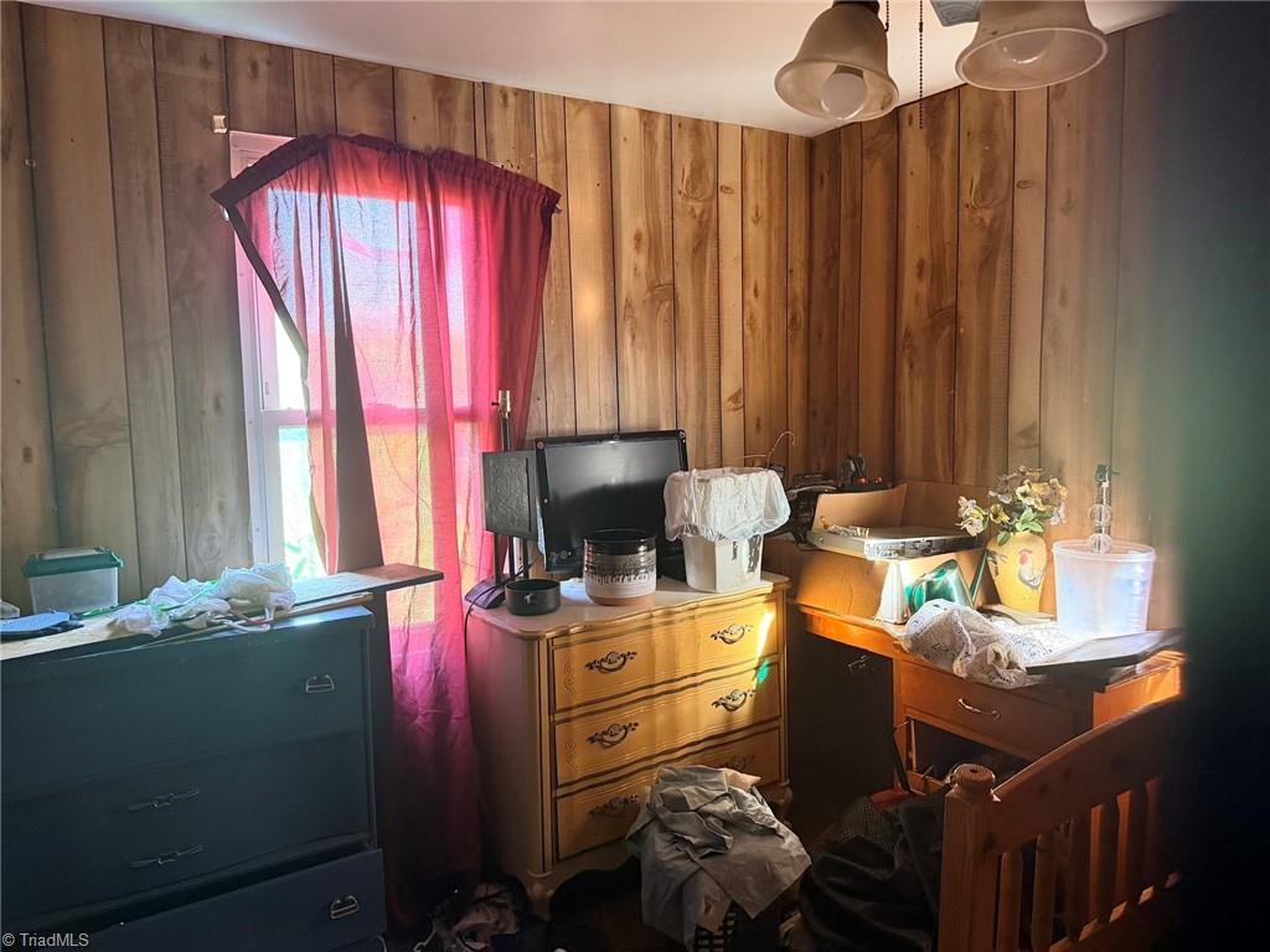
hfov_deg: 71.6
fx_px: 881
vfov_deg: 56.8
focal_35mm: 24
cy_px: 476
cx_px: 635
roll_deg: +2.5
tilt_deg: -3.6
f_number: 1.78
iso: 800
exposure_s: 1/60
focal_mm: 6.76
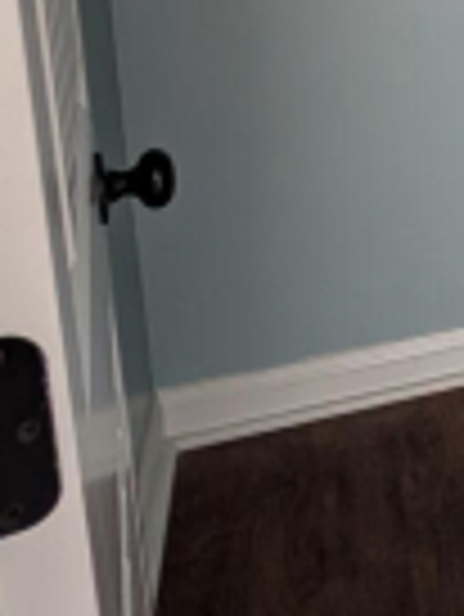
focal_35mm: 58
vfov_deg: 29.3
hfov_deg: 19.8
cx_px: 797
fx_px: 1035
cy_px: -94
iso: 185
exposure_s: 1/24.1
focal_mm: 2.02
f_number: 1.7
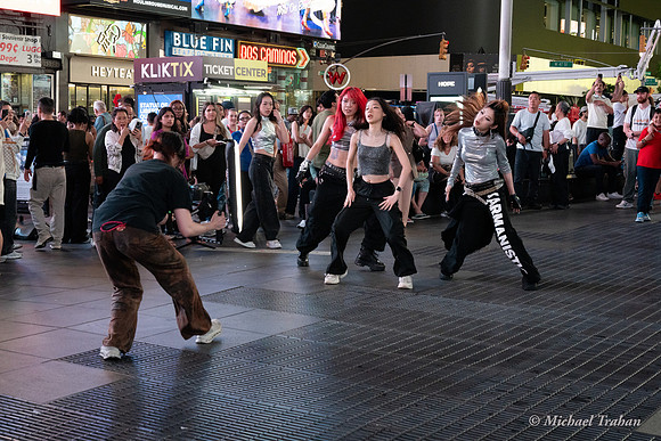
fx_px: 973
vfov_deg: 25.5
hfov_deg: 37.5
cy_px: 220
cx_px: 330
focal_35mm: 53
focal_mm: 53
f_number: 9
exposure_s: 1/160
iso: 6400
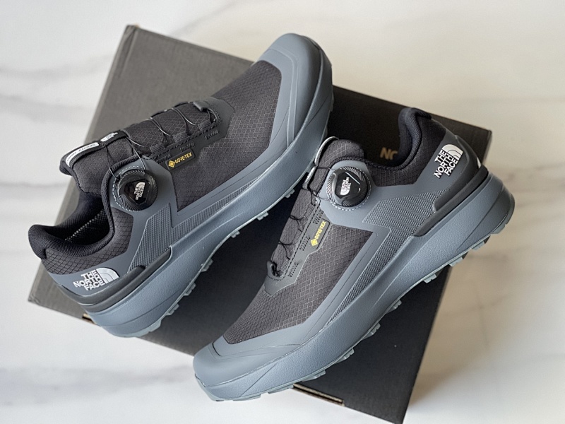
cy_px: 212
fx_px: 1045
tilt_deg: -79.3
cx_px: 282
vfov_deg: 22.9
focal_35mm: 64
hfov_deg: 30.3
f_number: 2.2
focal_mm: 7.5
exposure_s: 1/86
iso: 250
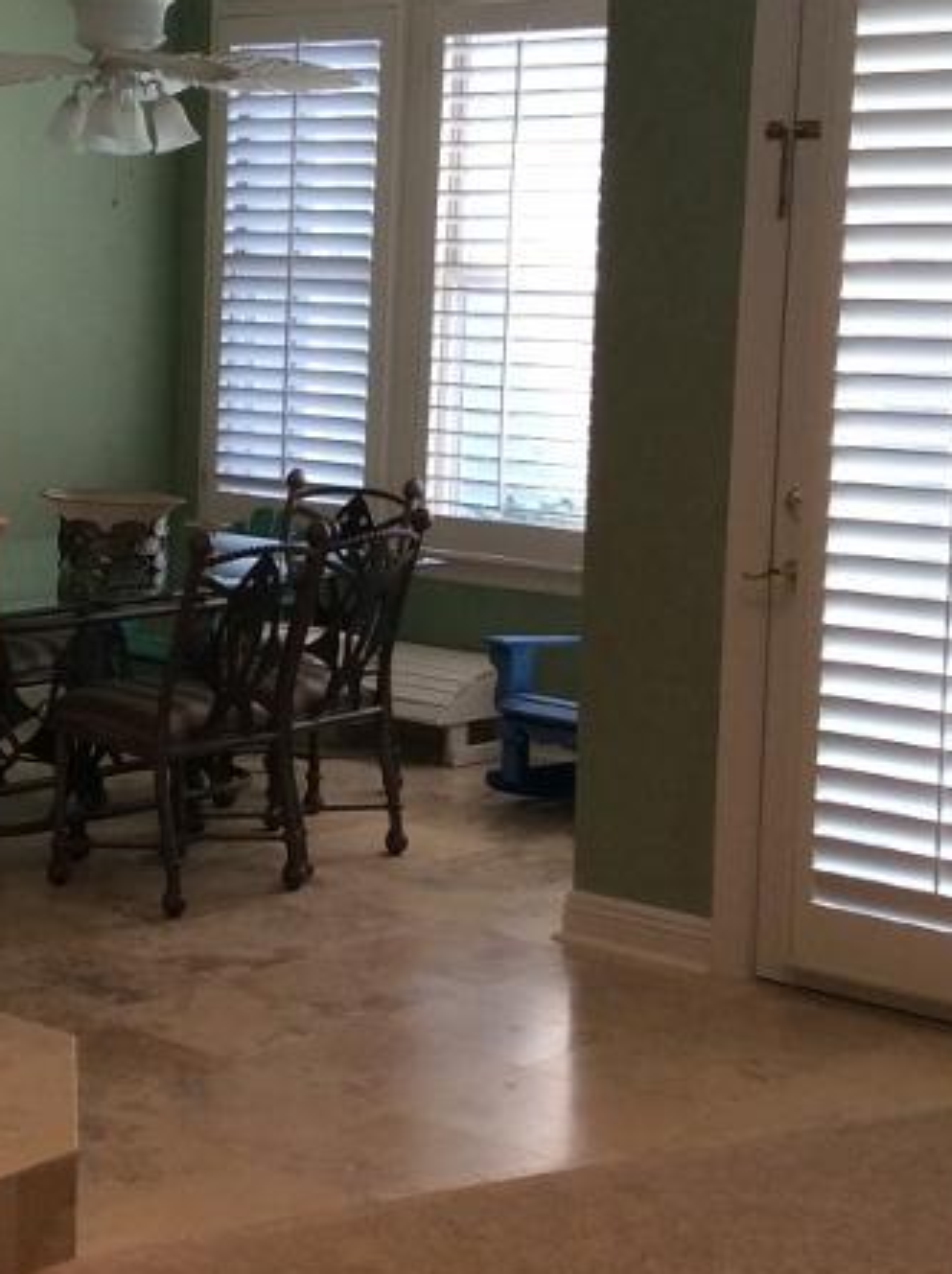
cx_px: 108
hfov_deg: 19.5
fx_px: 2720
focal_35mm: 74
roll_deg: -1.0
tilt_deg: -7.2
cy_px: 526
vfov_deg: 26.3
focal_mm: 3.3
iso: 50
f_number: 2.4
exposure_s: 1/60
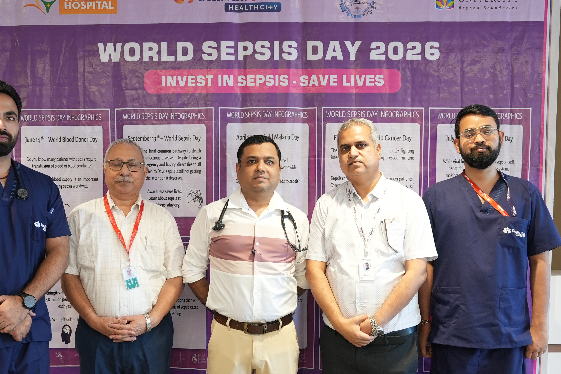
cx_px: 240
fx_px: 764
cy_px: 233
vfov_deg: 27.5
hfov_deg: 40.2
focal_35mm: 49
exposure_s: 1/125
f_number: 2.8
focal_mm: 33
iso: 1000
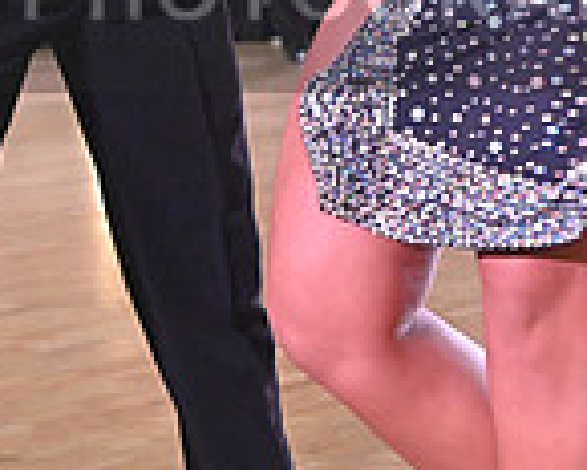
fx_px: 2867
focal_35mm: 165
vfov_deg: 9.3
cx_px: 269
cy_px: -41
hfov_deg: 11.7
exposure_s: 1/400
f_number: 5
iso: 4000
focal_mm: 44
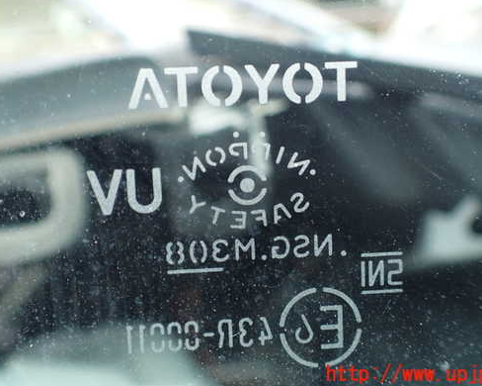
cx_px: 253
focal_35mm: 36
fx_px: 513
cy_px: 164
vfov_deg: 41.0
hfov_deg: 50.3
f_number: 2.3
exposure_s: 1/160
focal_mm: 5.4
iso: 100
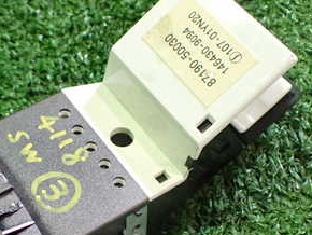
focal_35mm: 62
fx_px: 559
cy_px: 174
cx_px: 96
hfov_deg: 30.9
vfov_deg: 23.5
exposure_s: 1/60
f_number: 2.3
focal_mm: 5.4
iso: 800
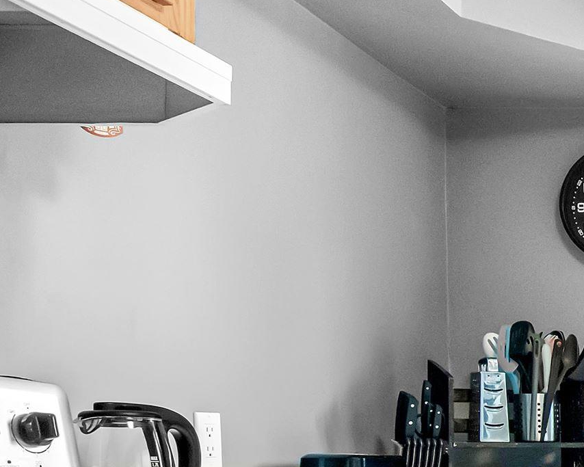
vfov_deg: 25.8
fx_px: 962
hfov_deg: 24.3
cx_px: 925
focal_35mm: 56
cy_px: 472
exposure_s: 1/15
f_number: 8
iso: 3200
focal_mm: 11
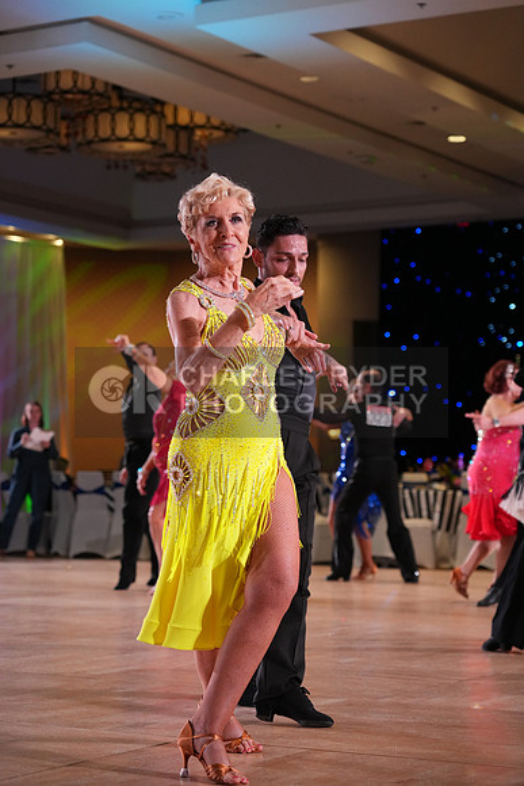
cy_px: 393
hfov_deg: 17.3
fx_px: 1724
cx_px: 262
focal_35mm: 79
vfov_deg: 25.7
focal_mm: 79
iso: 2500
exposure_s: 1/500
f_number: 4
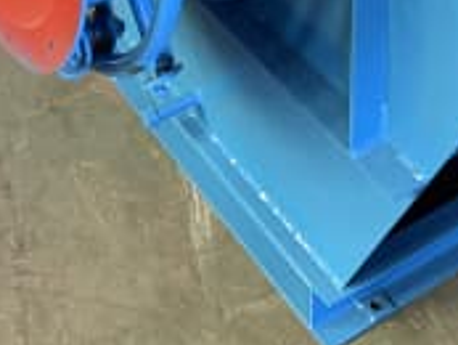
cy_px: -220
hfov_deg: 23.0
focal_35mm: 83
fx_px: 1099
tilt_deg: -24.6
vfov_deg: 15.9
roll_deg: -2.7
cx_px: 402
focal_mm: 6.76
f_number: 1.78
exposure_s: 1/60
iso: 400
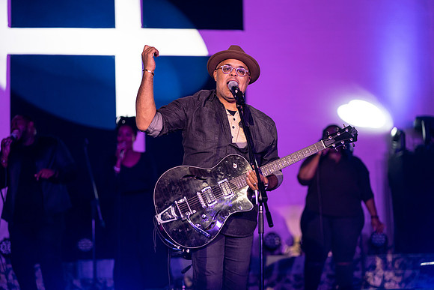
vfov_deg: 16.1
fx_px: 1025
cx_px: 217
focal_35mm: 85
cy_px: 145
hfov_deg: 23.9
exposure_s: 1/500
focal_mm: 85
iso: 2500
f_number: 2
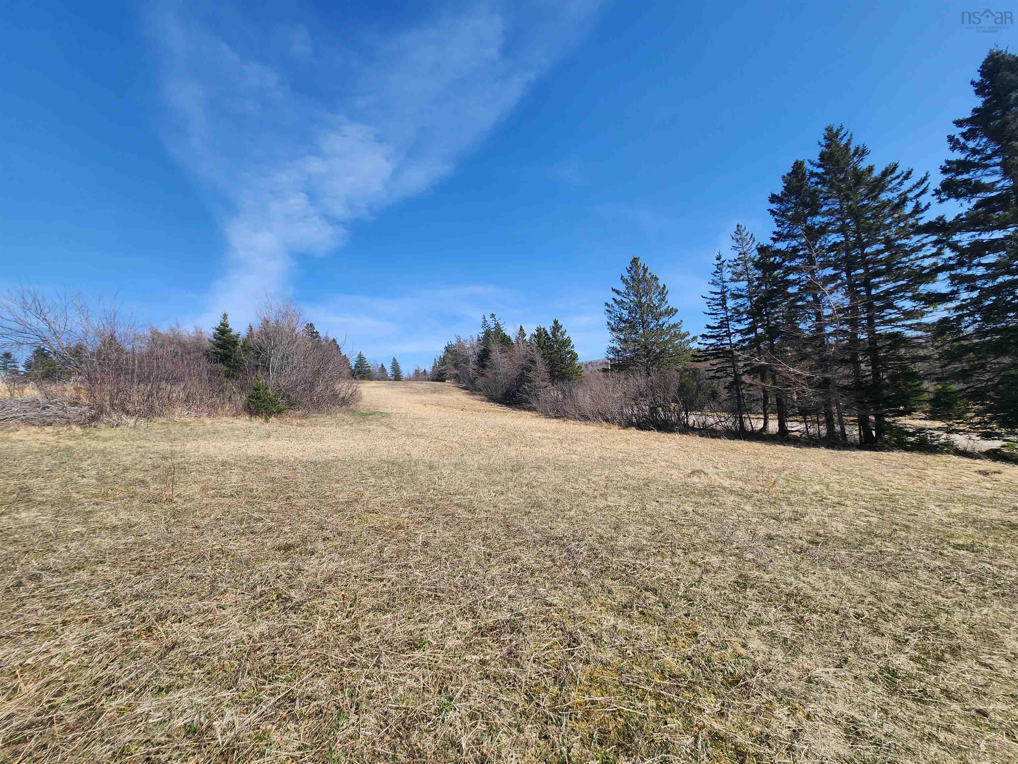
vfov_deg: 89.9
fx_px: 382
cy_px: 382
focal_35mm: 13
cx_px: 509
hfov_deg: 106.2
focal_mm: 1.74
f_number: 2.2
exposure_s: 1/1189
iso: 32
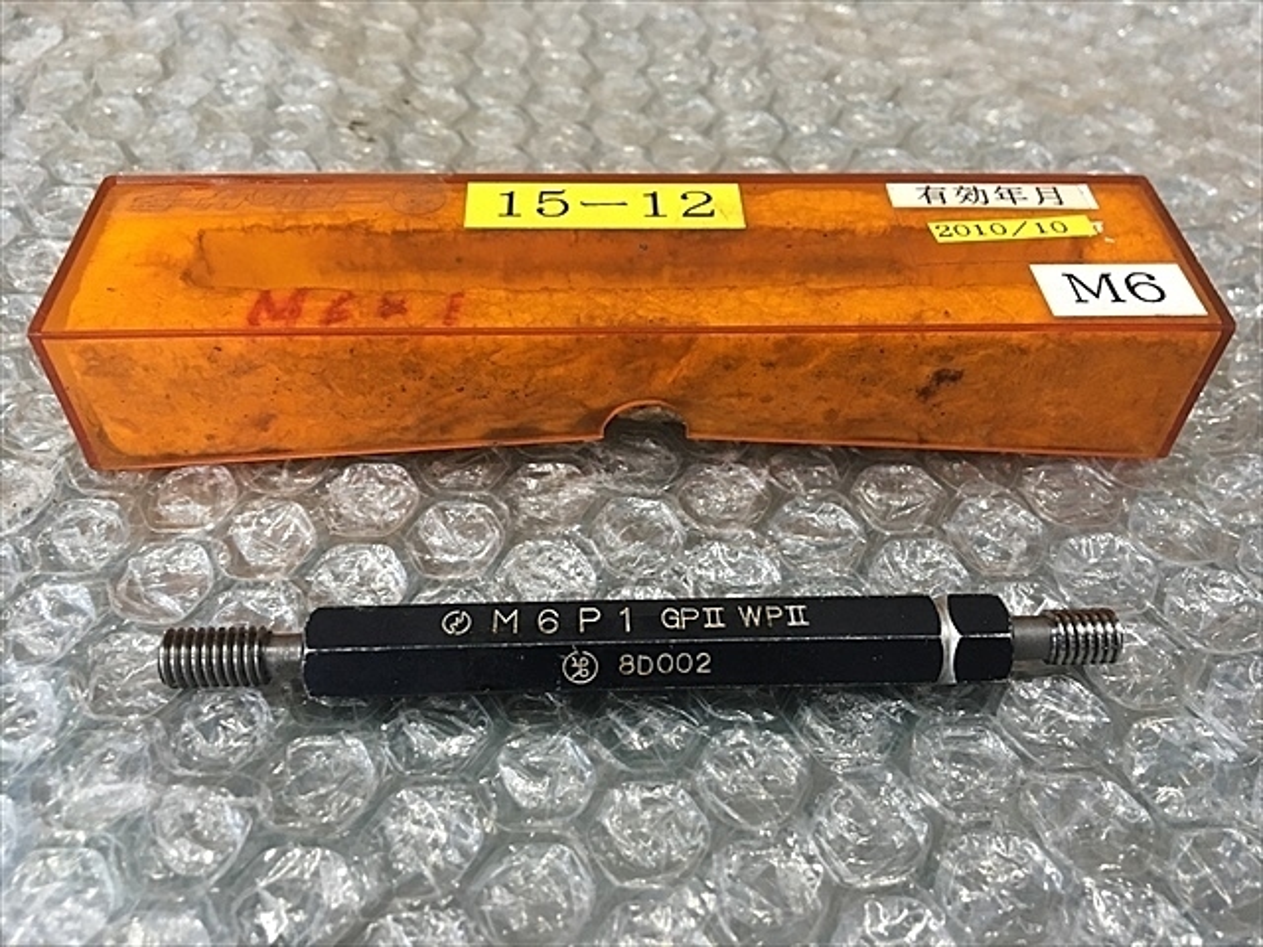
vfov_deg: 48.2
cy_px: 474
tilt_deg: -47.6
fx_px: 1058
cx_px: 632
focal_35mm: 29
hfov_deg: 61.7
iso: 125
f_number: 2.2
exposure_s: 1/30
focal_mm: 4.15
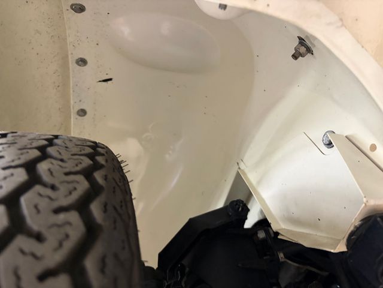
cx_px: 192
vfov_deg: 53.1
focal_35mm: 26
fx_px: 288
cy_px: 144
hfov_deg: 67.3
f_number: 1.6
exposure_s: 1/30
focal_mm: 5.96
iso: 500
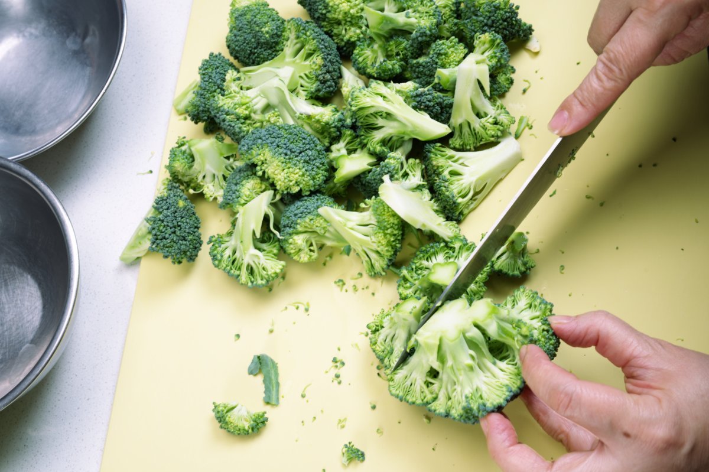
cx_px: 354
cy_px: 236
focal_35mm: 45
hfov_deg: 43.6
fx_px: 886
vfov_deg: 29.8
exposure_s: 1/4
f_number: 11
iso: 100
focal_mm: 45
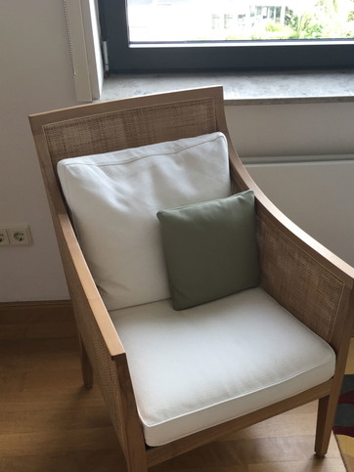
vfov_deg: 45.0
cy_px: 321
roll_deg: +1.0
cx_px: 203
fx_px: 559
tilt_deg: -38.6
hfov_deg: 35.1
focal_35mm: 41
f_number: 2.2
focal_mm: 4.15
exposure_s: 1/100
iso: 40
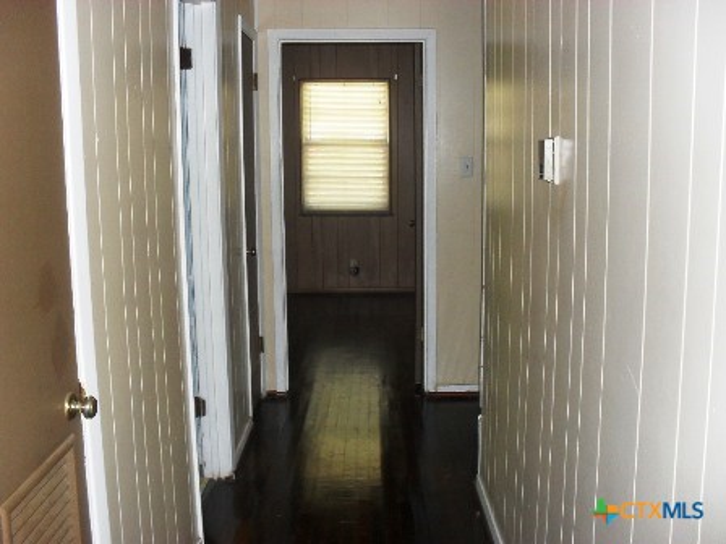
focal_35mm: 35
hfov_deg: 52.6
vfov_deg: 40.7
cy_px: 272
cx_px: 363
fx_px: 734
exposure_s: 1/45
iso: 200
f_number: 3.2
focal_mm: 6.3
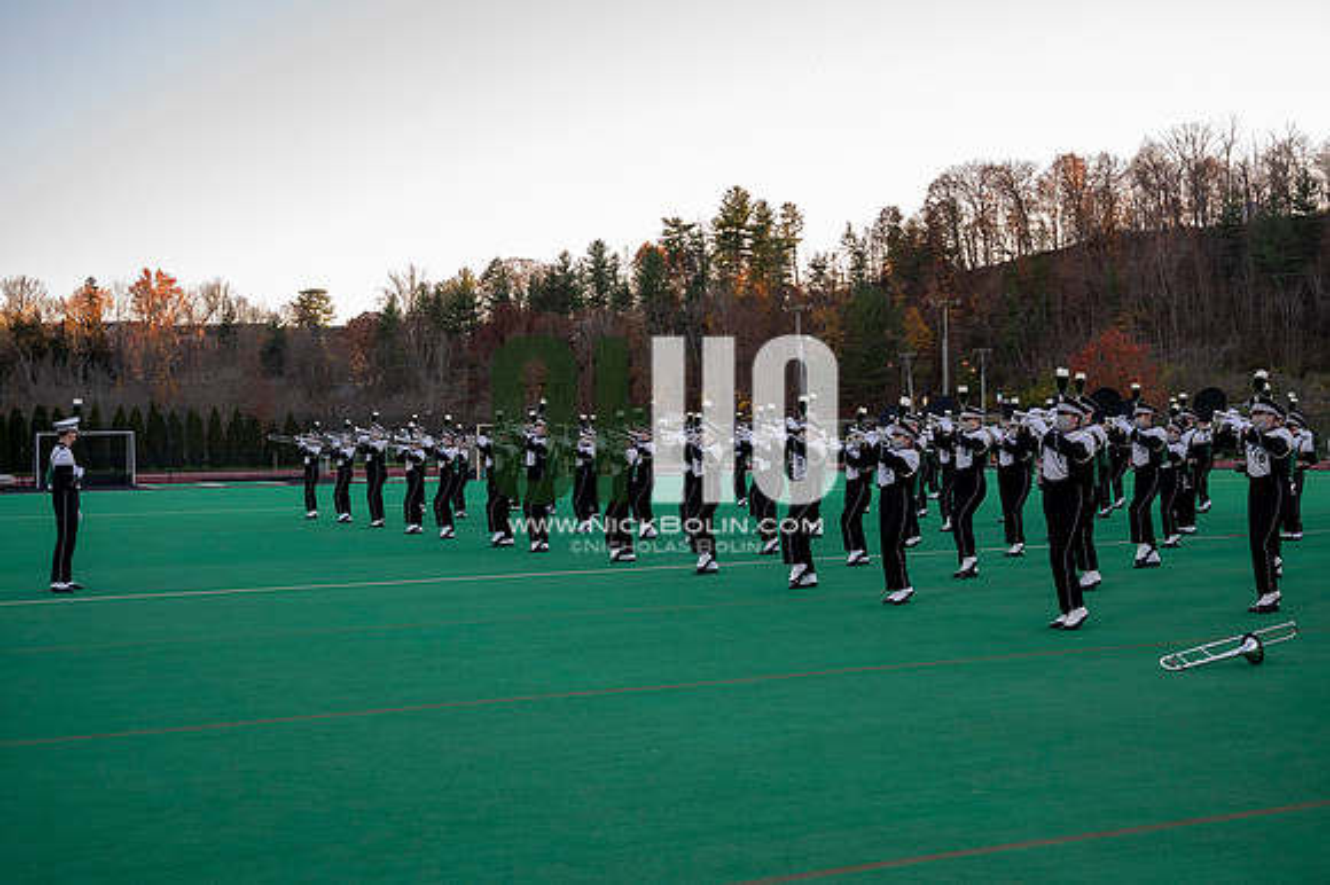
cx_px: 665
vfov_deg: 30.5
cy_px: 442
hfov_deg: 44.5
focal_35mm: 44
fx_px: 1625
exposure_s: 1/2000
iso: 2000
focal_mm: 44
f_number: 4
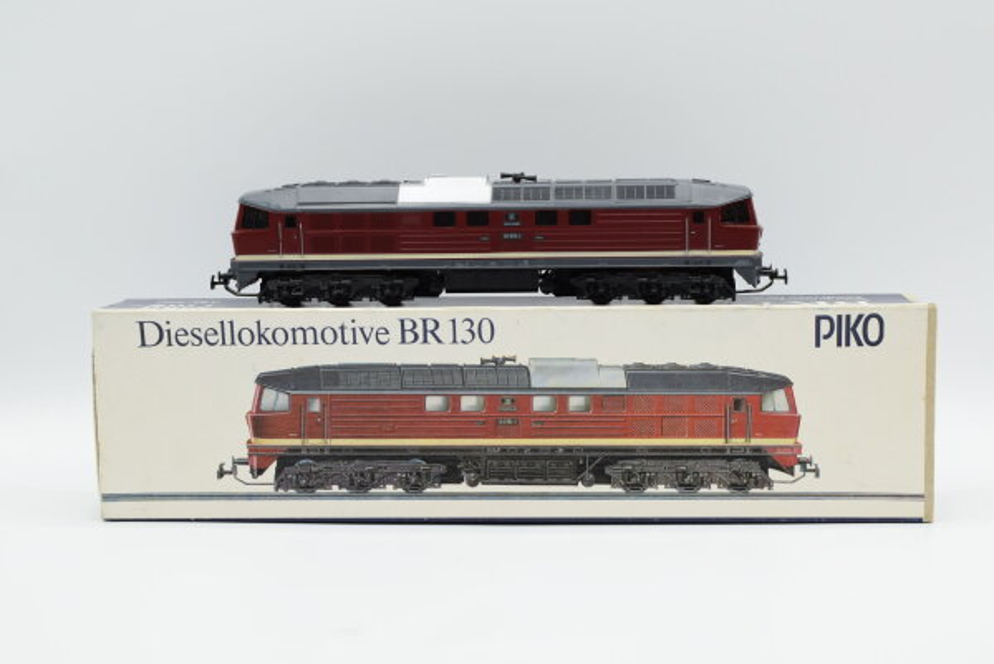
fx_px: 1451
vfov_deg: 25.8
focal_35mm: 52
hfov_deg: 37.8
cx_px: 497
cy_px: 332
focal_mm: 35
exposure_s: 1/200
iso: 400
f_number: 8
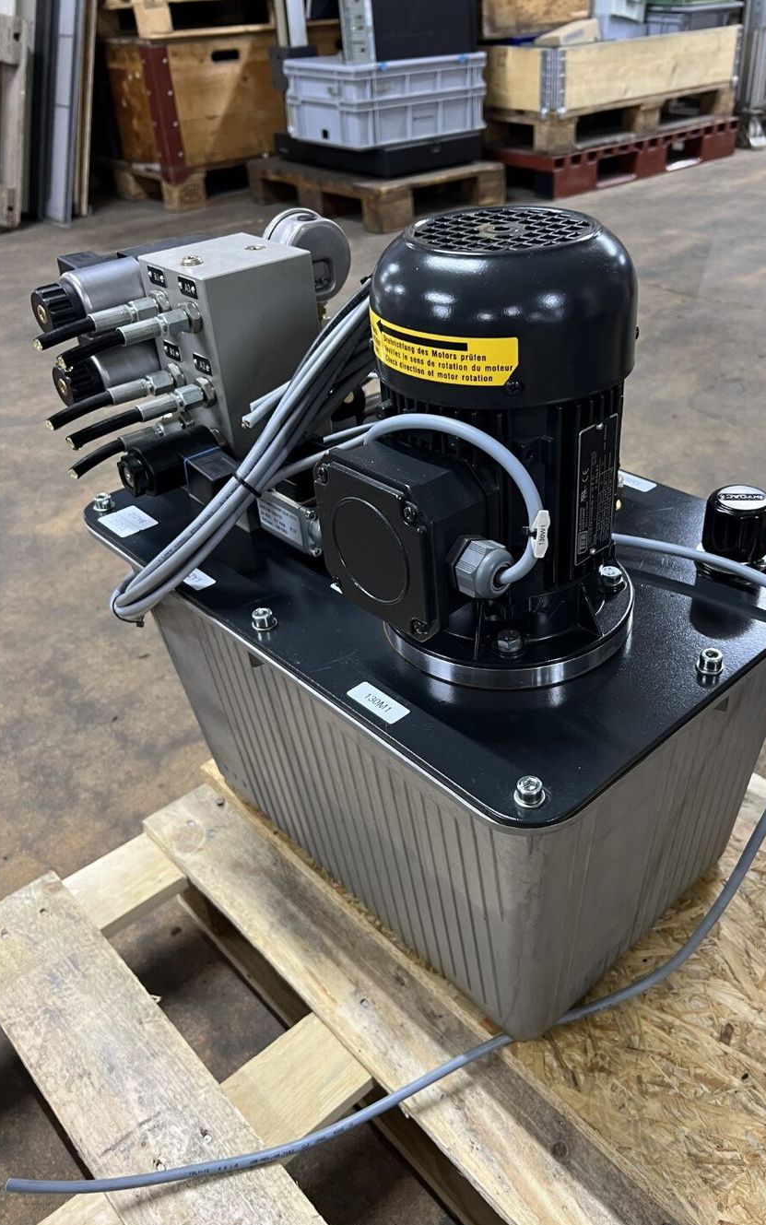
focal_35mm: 28
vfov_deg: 66.5
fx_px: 935
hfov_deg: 44.3
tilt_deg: -34.4
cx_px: 459
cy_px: 607
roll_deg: +2.0
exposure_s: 1/50
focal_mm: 5.7
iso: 200
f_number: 1.5
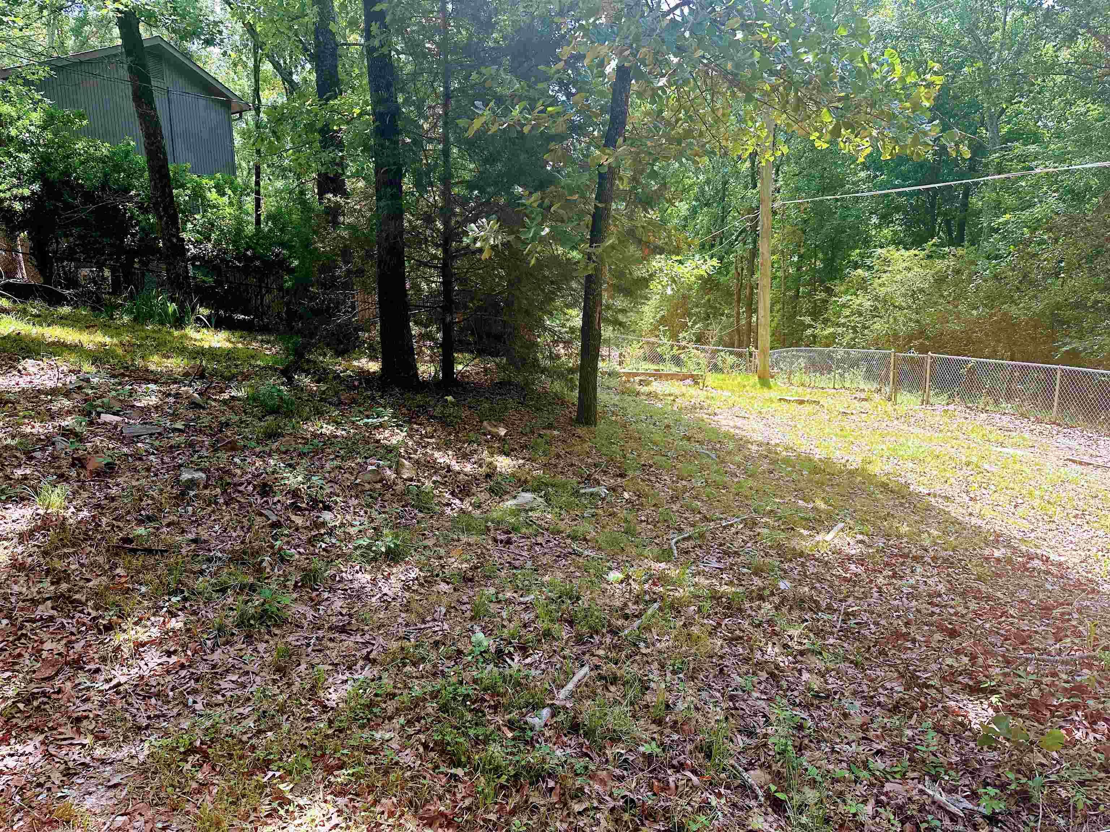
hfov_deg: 71.6
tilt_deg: -9.2
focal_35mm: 24
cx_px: 555
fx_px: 770
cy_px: 416
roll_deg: +1.2
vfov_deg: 56.8
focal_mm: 6.86
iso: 80
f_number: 1.78
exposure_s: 1/357
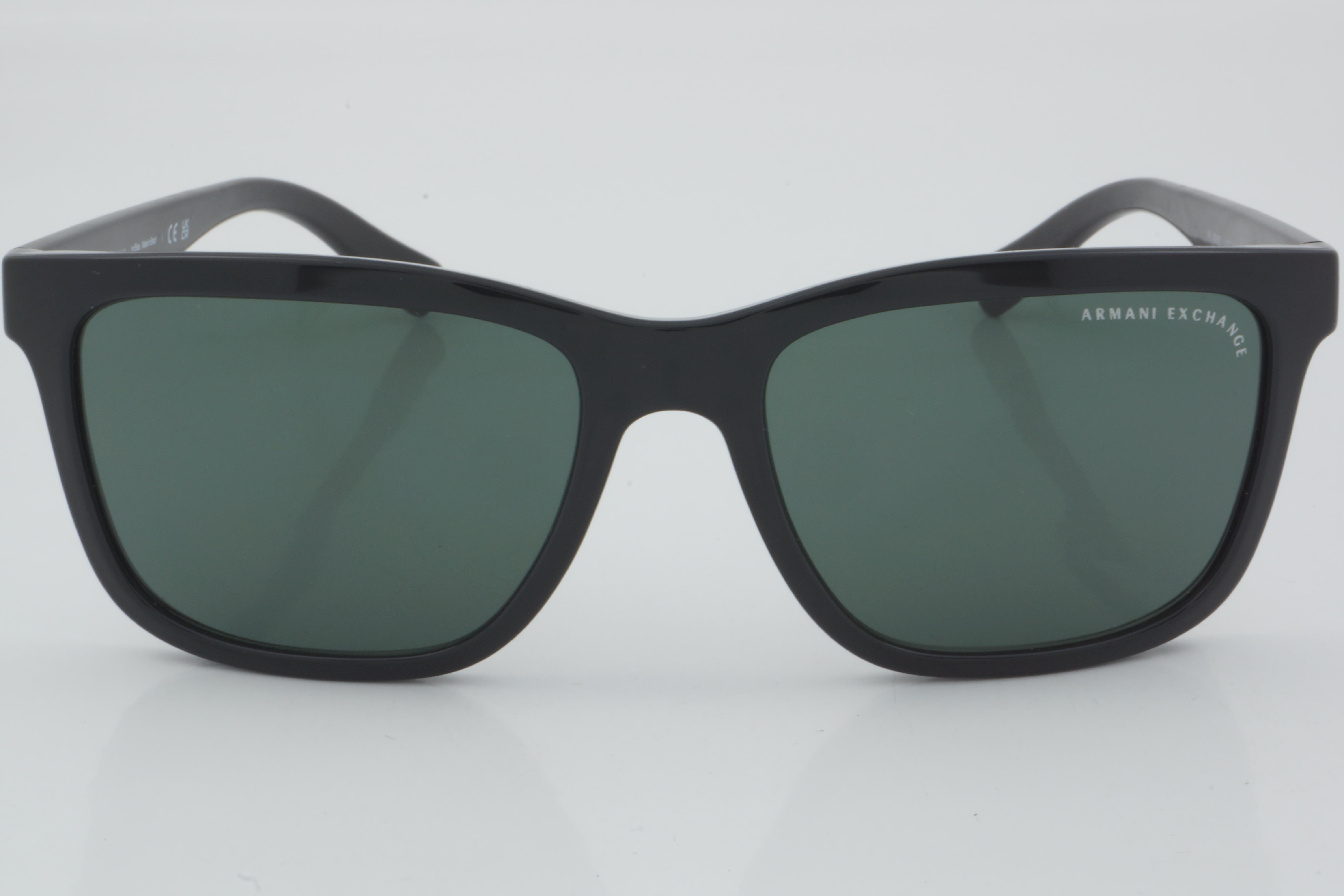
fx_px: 3080
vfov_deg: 16.6
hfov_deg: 24.6
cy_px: 448
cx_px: 672
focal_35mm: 82
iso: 100
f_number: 32
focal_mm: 55
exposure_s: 1/3
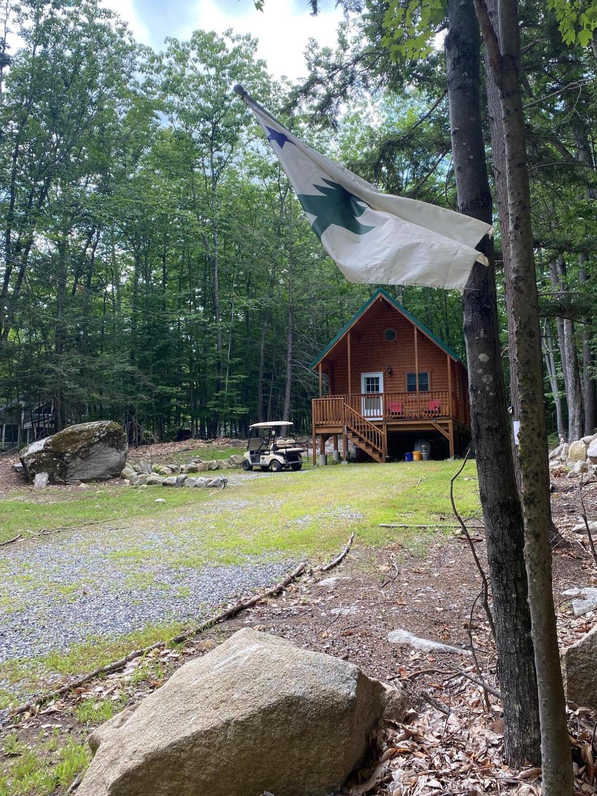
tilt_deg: +8.7
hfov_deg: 46.7
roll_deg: +1.7
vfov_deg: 59.9
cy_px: 367
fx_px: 690
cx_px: 328
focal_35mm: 30
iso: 32
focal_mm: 4.25
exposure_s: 1/371
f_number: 1.8
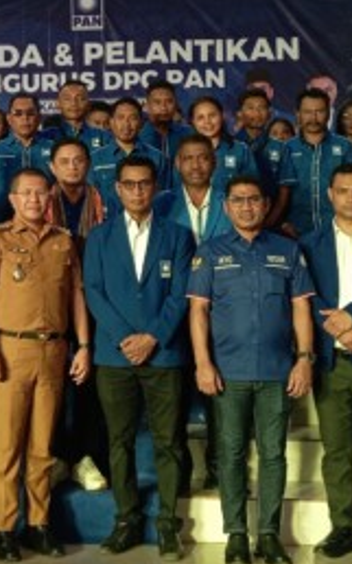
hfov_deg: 17.0
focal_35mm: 75
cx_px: -2
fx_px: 1152
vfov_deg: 27.2
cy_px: 161
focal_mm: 4.22
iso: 302
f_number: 1.8
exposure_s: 1/33.3
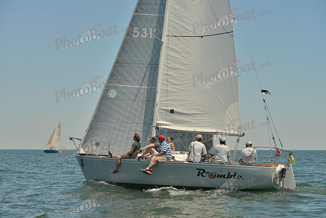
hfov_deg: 28.8
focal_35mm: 70
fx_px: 634
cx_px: 163
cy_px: 109
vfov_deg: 19.5
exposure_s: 1/640
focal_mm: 70
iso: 200
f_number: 8
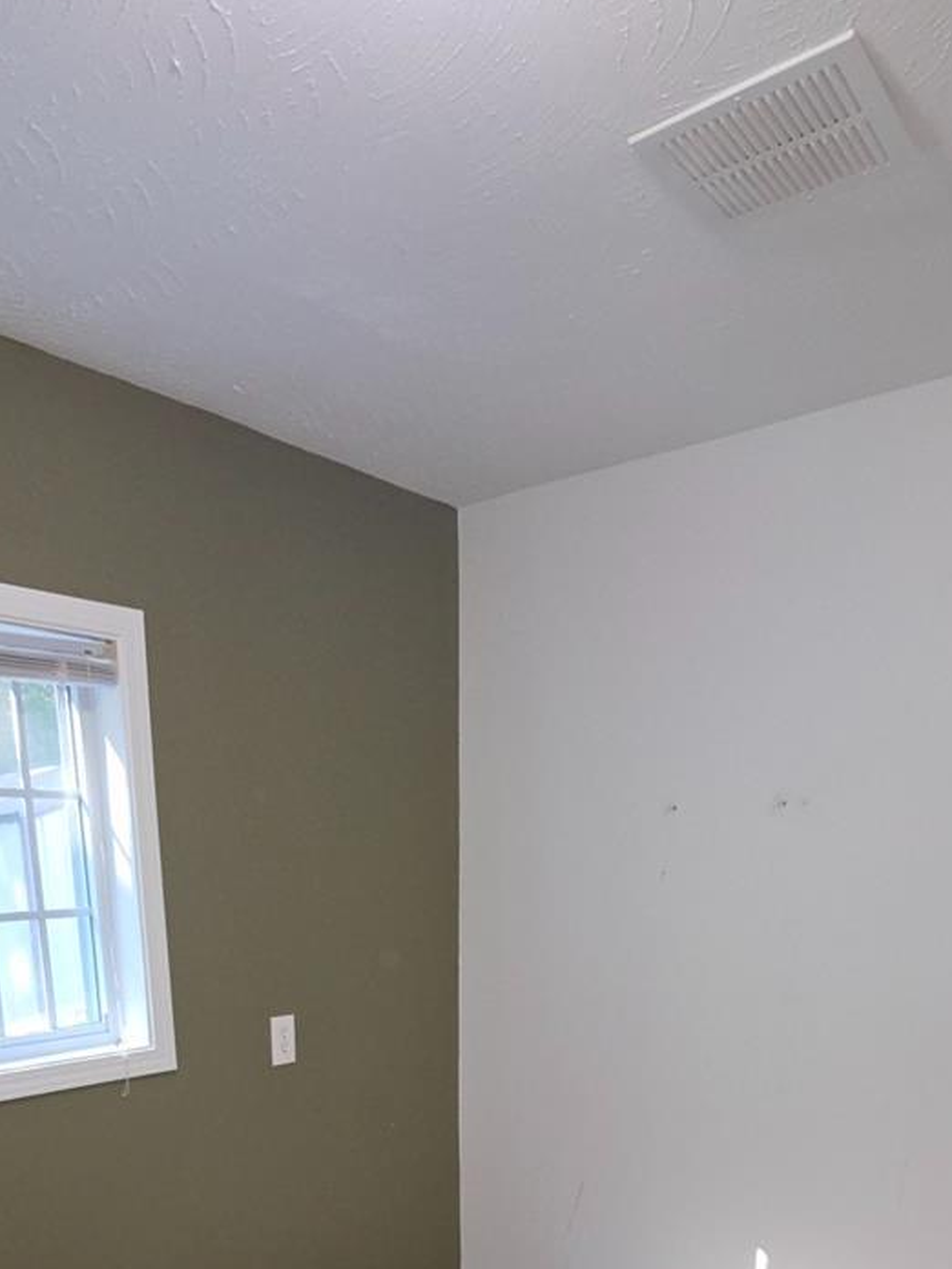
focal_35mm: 28
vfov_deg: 54.5
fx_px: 1027
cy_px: 1163
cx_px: 428
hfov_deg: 49.7
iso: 160
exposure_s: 1/60
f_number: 1.9
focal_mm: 2.2
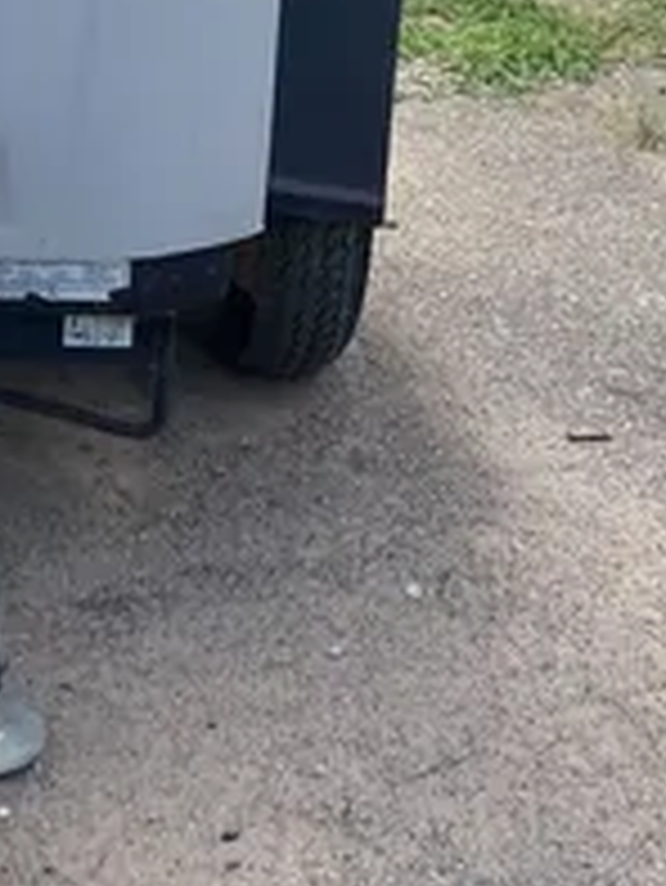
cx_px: -216
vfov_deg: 17.3
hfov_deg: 13.7
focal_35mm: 104
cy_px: -380
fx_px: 2665
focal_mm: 3.99
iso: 32
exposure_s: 1/607
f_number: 1.8
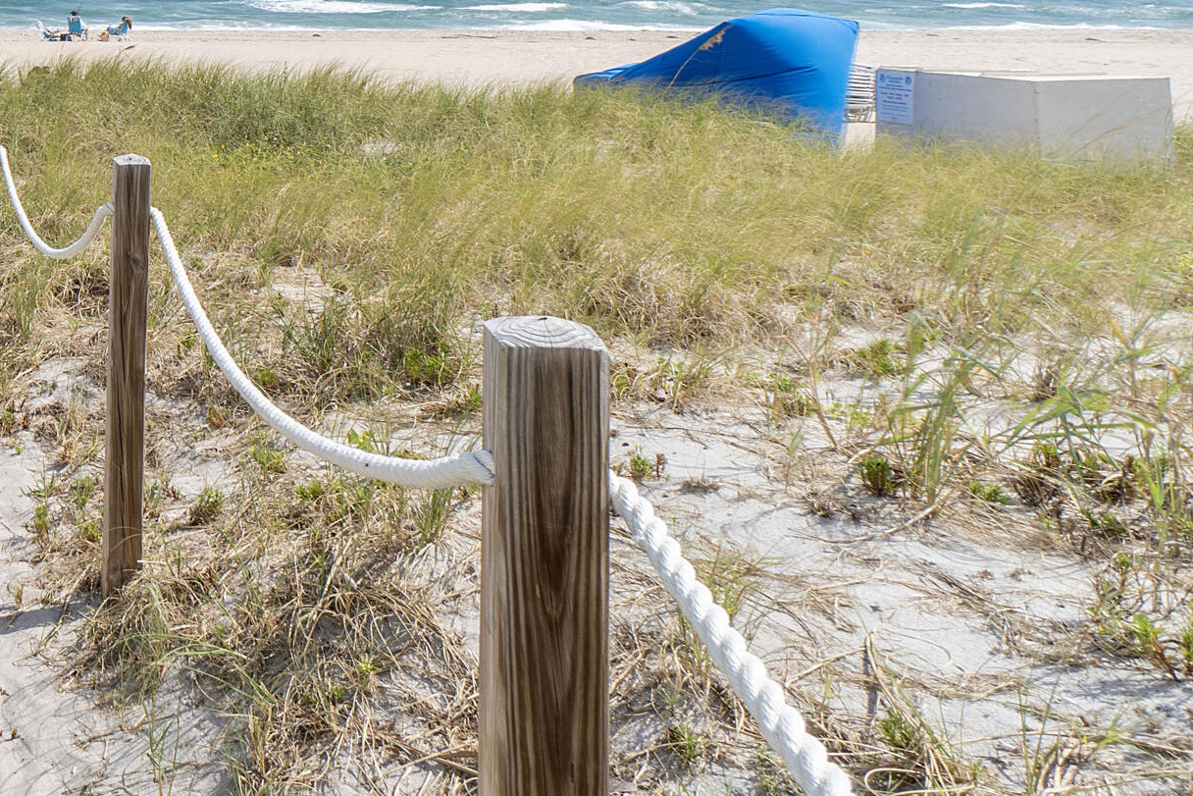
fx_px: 1226
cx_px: -196
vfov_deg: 32.4
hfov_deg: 39.5
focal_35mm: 37
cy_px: -39
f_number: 11
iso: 100
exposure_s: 1/250
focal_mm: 10
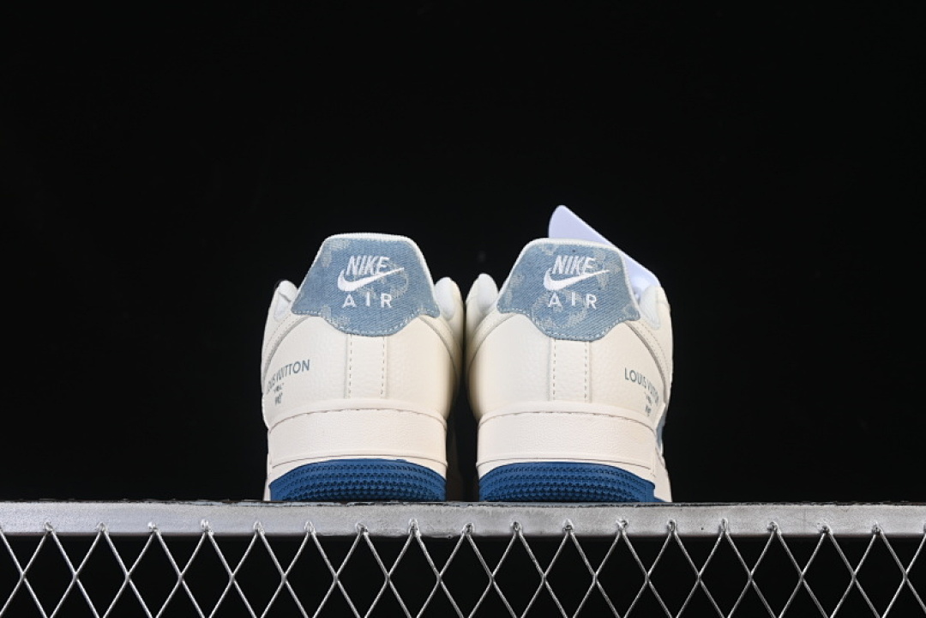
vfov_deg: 18.2
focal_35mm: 75
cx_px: 463
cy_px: 309
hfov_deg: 27.0
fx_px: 1929
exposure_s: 1/80
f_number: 8
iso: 160
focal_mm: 50
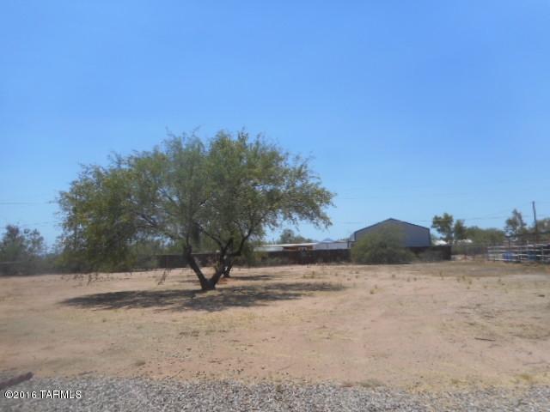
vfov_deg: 54.9
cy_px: 206
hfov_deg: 69.4
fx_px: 397
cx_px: 275
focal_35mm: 25
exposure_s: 1/1000
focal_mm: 4.5
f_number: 3.7
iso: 80
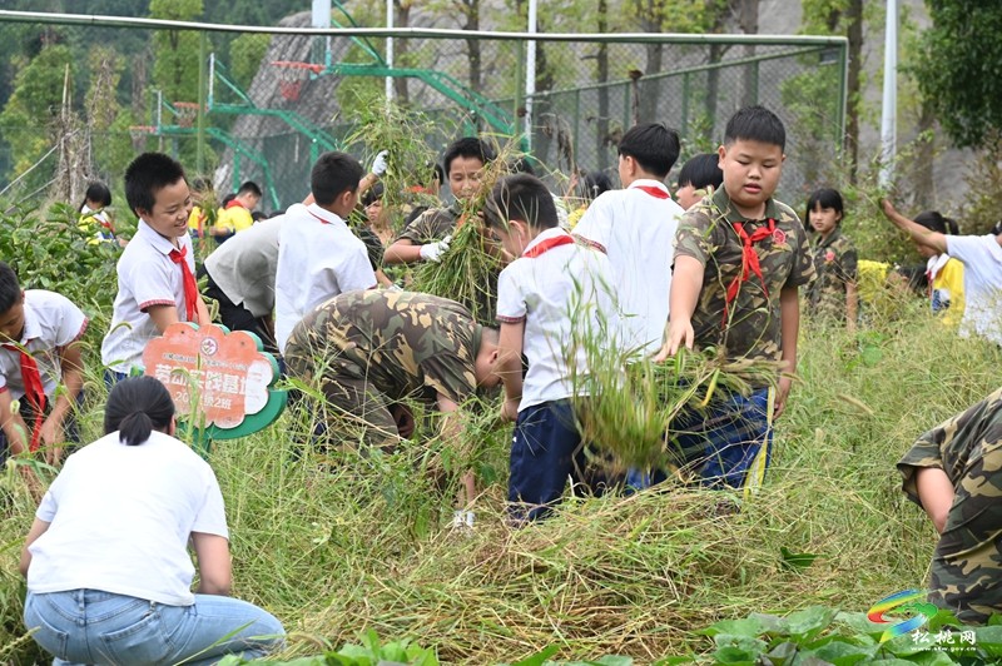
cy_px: 333
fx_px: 2642
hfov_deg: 21.5
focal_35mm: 95
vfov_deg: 14.4
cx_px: 501
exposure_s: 1/160
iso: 250
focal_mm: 95
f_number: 7.1
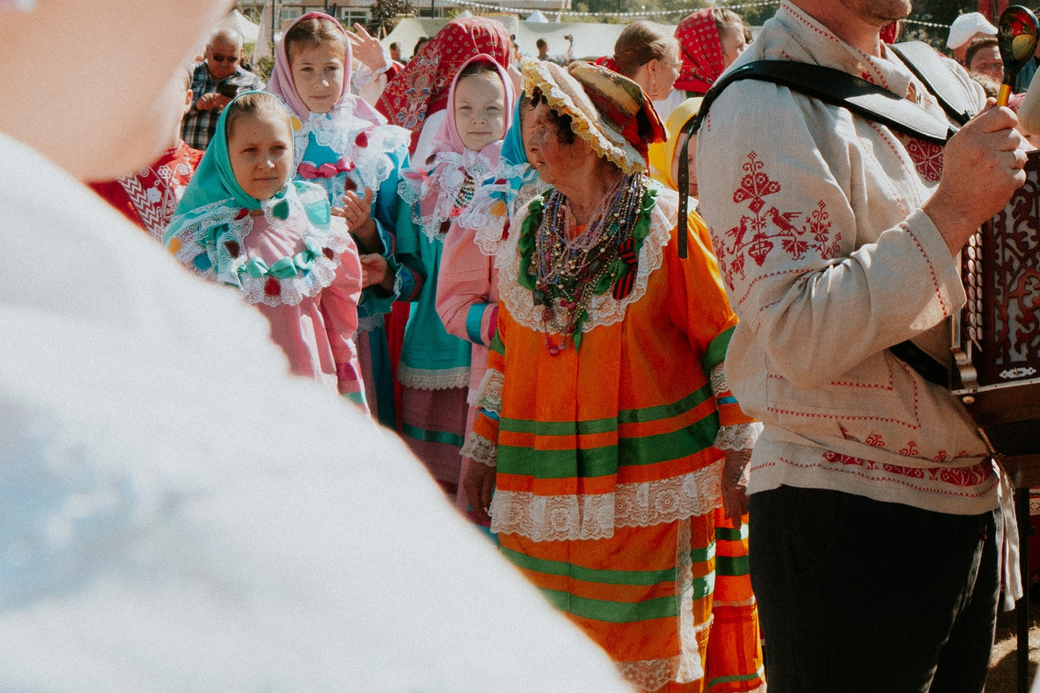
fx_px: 1936
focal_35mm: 67
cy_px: -102
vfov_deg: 19.3
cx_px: 807
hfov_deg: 29.5
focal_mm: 17
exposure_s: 1/1000
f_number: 5
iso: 160
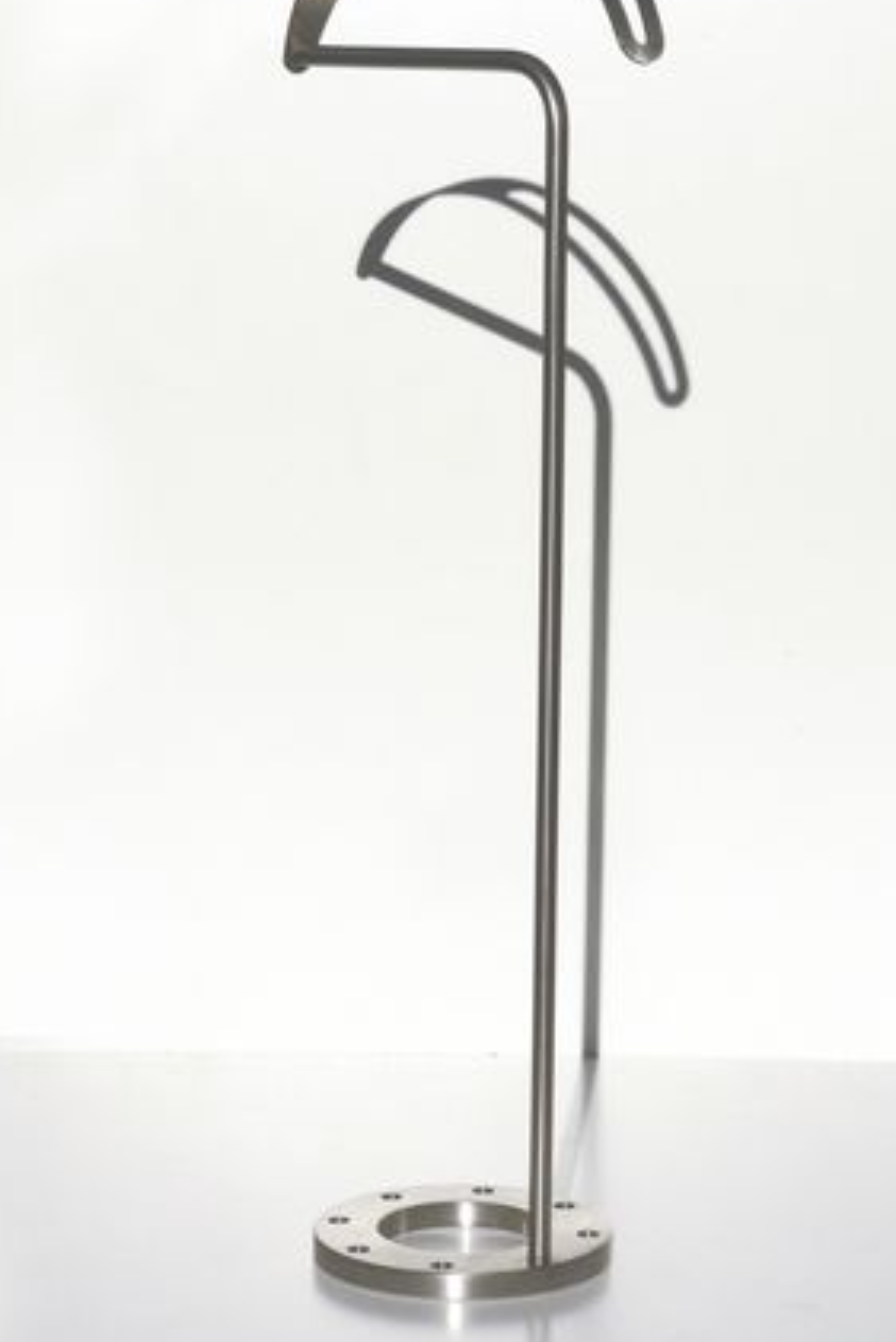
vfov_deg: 20.4
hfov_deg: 13.7
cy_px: 596
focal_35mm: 100
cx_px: 458
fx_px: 3730
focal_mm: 13.5
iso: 80
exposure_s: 1/1300
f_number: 8
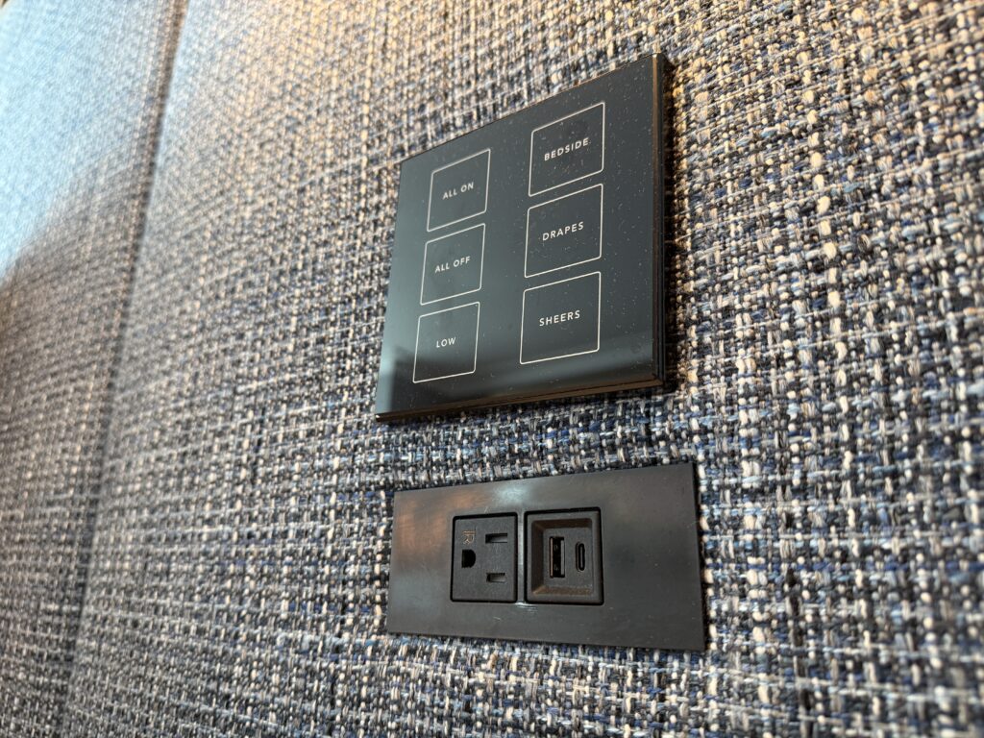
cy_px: 369
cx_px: 492
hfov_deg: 71.6
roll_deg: -0.4
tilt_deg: +17.0
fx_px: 682
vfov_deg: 56.8
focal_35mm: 24
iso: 250
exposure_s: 1/60
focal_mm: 6.76
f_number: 1.78
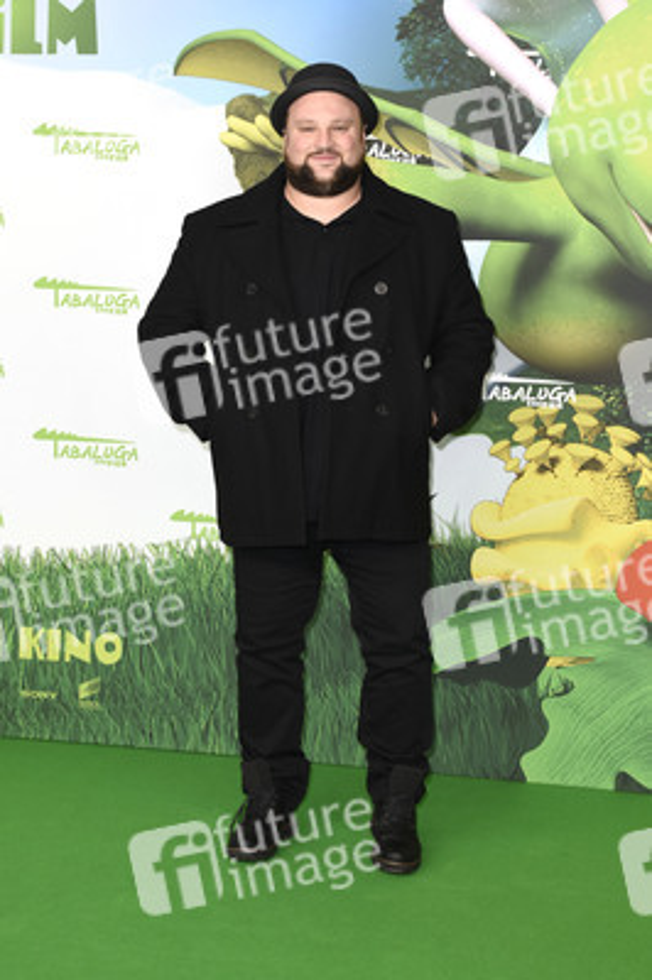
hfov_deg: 26.4
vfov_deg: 38.9
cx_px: 326
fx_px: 1388
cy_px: 490
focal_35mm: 51
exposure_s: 1/125
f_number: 5.6
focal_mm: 34
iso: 500
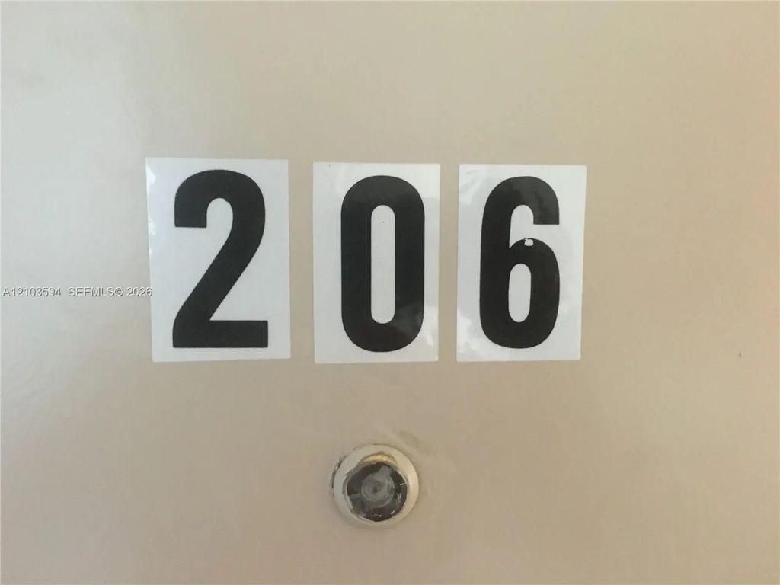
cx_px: 390
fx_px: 653
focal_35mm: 29
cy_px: 292
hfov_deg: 61.7
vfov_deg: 48.2
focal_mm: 4.15
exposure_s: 1/15
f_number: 2.2
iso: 320
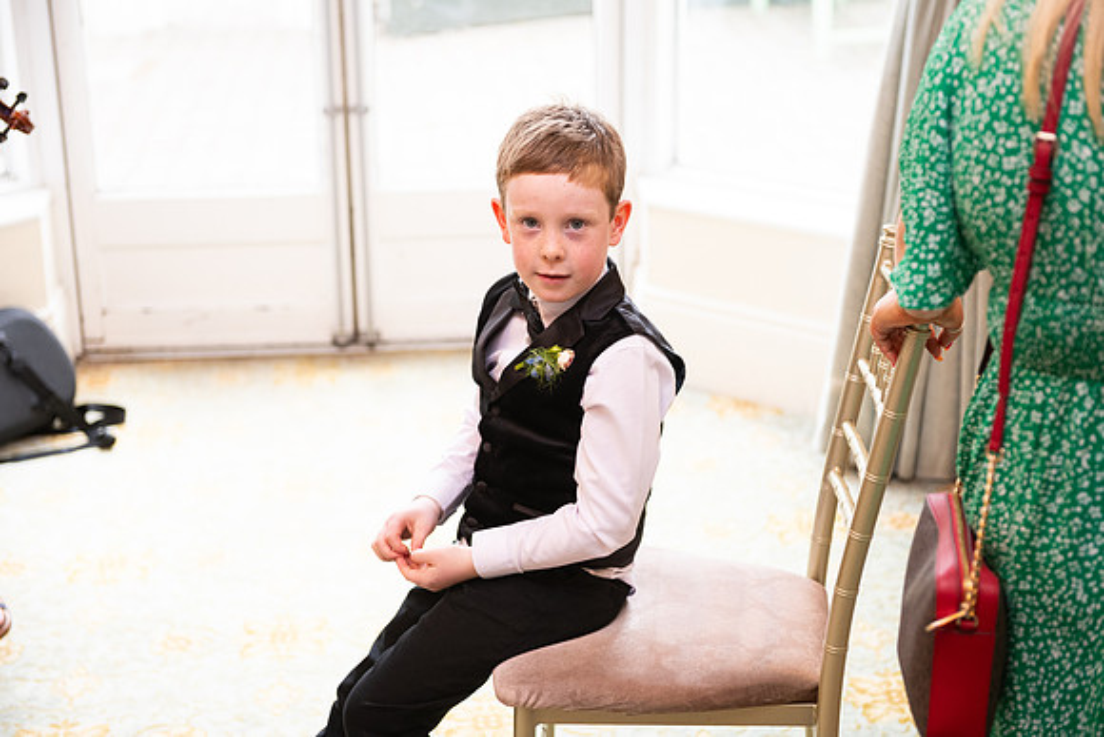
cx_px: 552
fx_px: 1902
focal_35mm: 62
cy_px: 368
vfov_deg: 21.9
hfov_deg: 32.4
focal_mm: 62
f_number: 3.5
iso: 800
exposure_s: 1/160
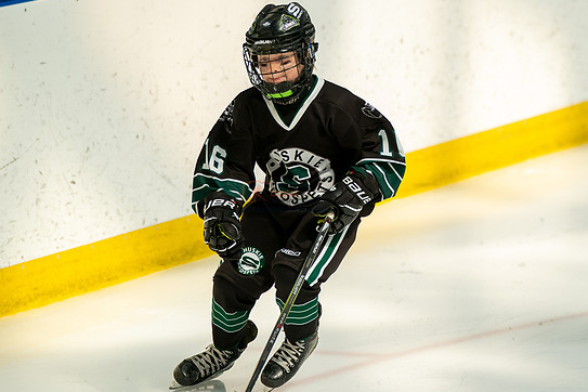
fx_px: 4132
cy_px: 153
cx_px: 353
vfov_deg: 5.4
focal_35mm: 253
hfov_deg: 8.1
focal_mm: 197
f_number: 3.5
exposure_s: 1/4000
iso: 1600
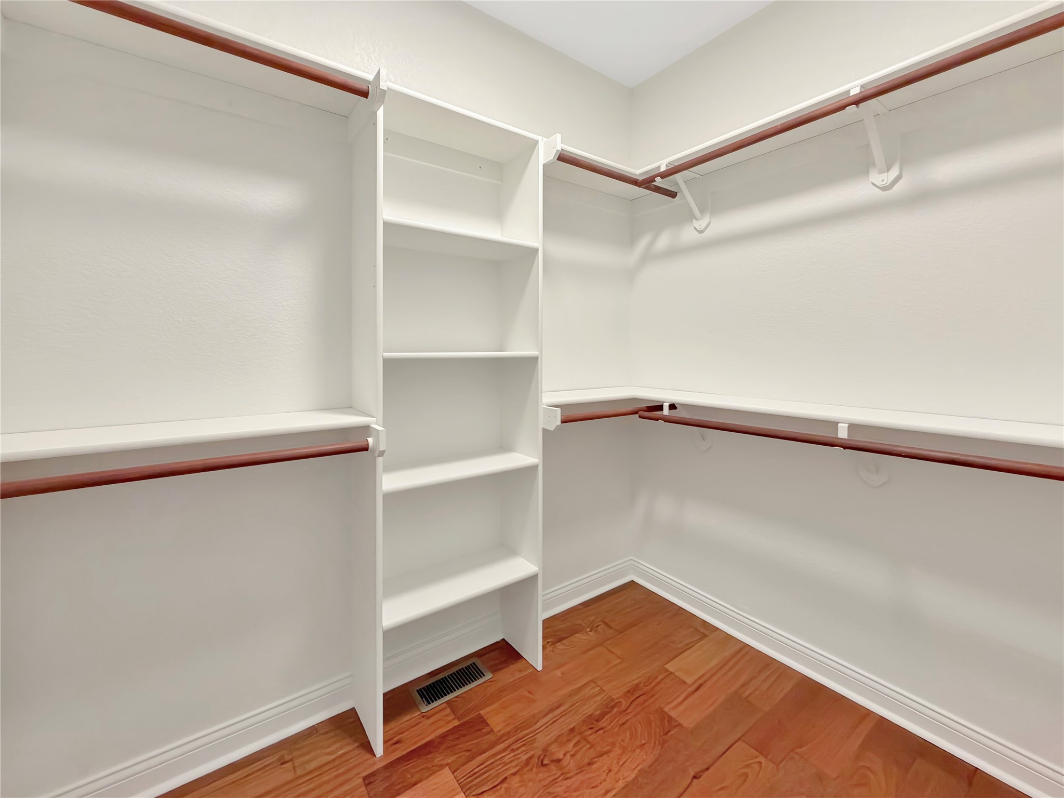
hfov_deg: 102.1
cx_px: 532
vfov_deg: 85.7
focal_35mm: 14
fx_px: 430
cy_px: 399
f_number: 2.2
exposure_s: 1/120
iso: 200
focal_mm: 2.22
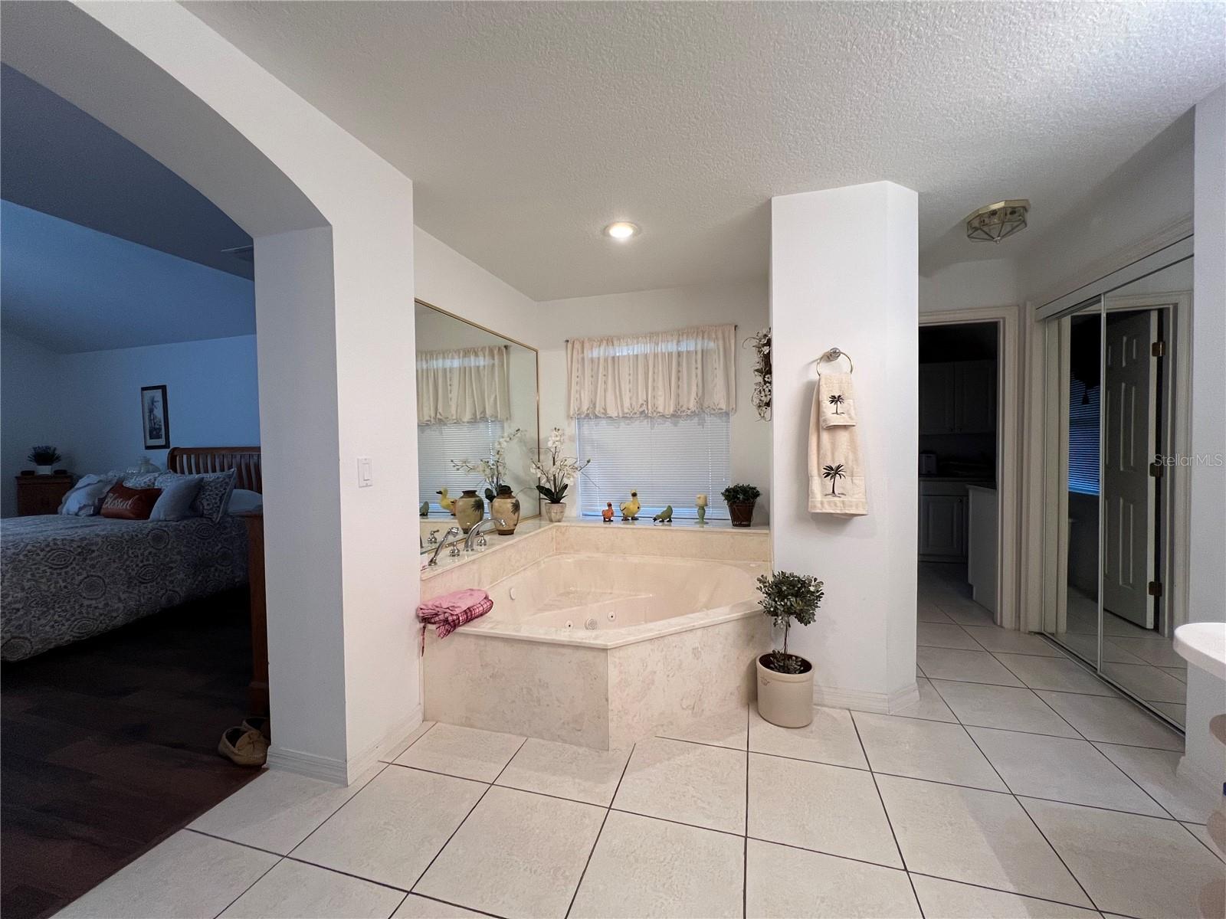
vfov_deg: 89.9
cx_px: 613
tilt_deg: -2.2
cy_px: 460
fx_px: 460
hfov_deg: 106.2
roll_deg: +0.8
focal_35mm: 13
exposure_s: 1/120
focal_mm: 1.57
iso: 200
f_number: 1.8
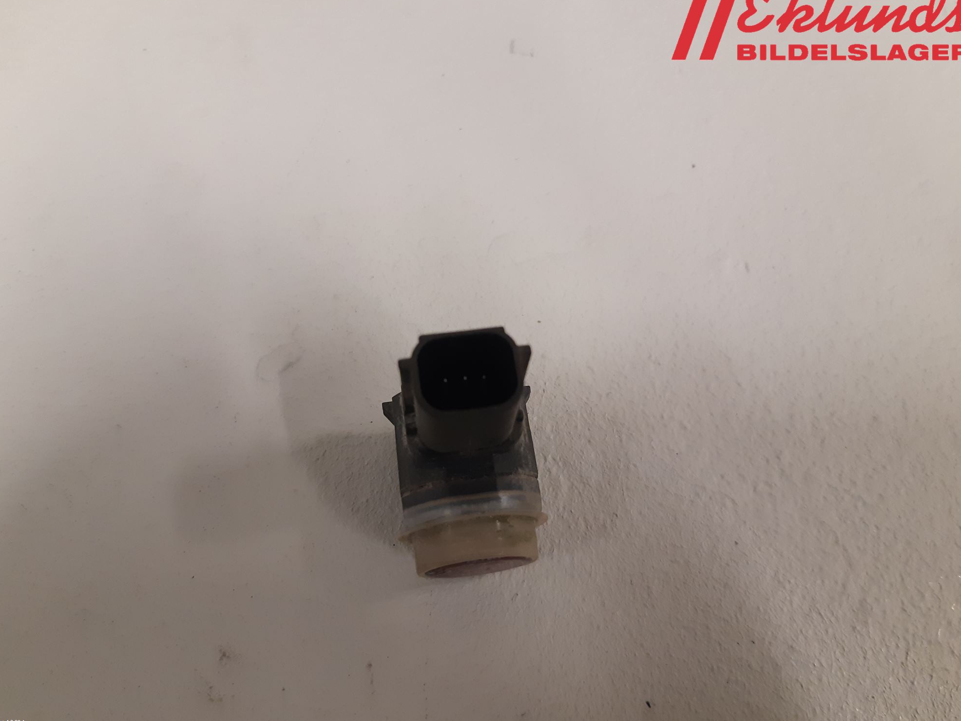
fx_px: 750
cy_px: 352
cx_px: 472
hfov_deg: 65.3
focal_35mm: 27
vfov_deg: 51.3
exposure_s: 1/50
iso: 200
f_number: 1.7
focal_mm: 3.93
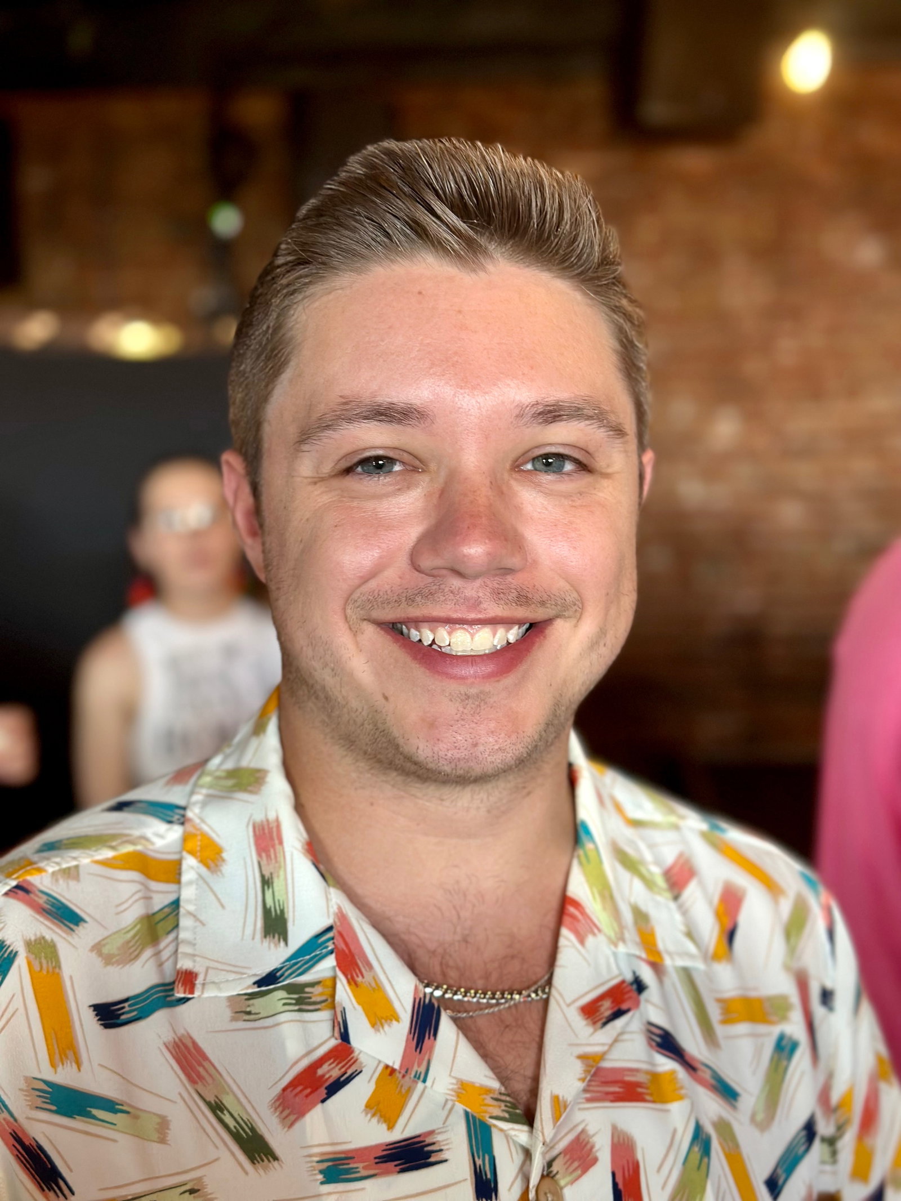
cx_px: 450
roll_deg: +0.8
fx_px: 1666
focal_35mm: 48
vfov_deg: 39.7
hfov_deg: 30.3
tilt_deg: -5.3
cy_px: 600
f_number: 1.78
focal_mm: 6.86
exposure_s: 1/60
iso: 200
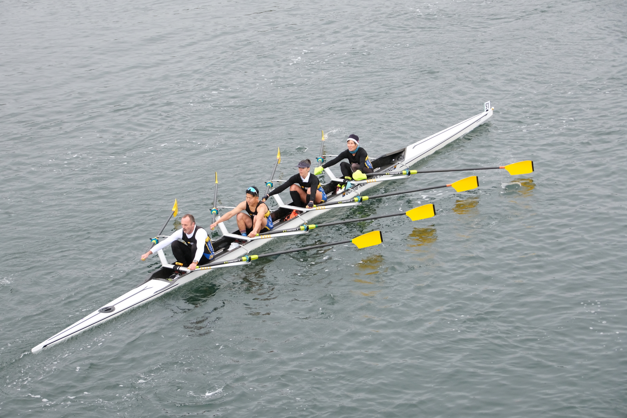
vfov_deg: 13.7
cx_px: 314
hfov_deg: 20.4
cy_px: 209
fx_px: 1742
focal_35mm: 100
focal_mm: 66.6
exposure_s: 1/500
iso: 1250
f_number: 5.6
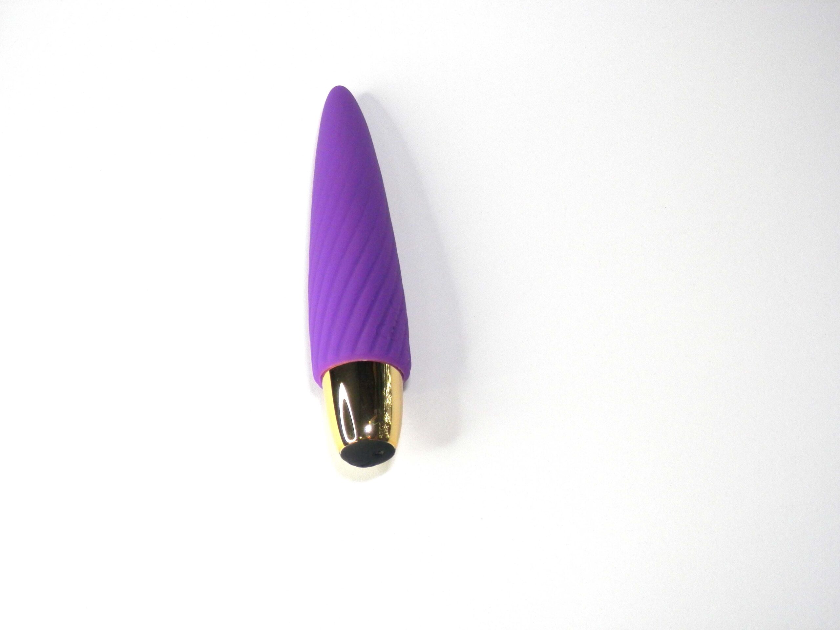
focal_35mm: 60
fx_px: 1456
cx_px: 420
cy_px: 315
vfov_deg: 24.4
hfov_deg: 32.2
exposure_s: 1/100
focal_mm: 10.8
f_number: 4.2
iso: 125
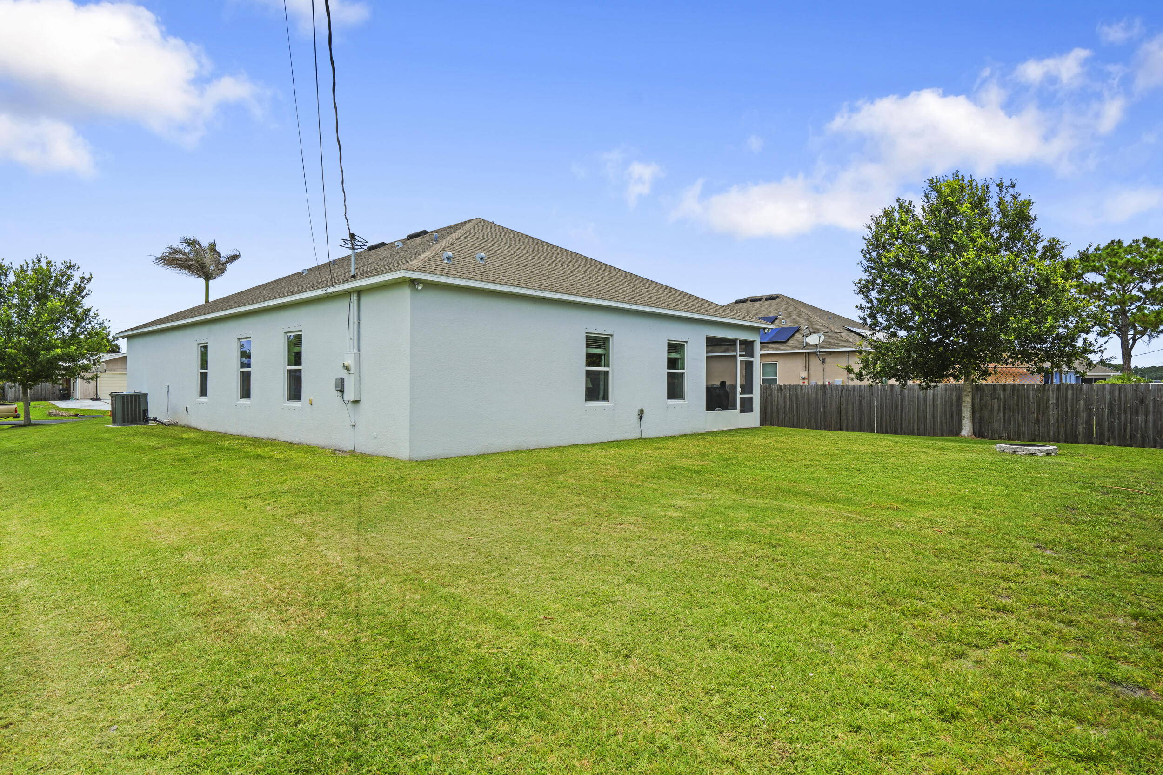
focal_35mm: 19
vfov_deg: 64.6
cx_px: 582
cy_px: 388
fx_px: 614
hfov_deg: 86.9
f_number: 11
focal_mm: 19
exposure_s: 1/40
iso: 100
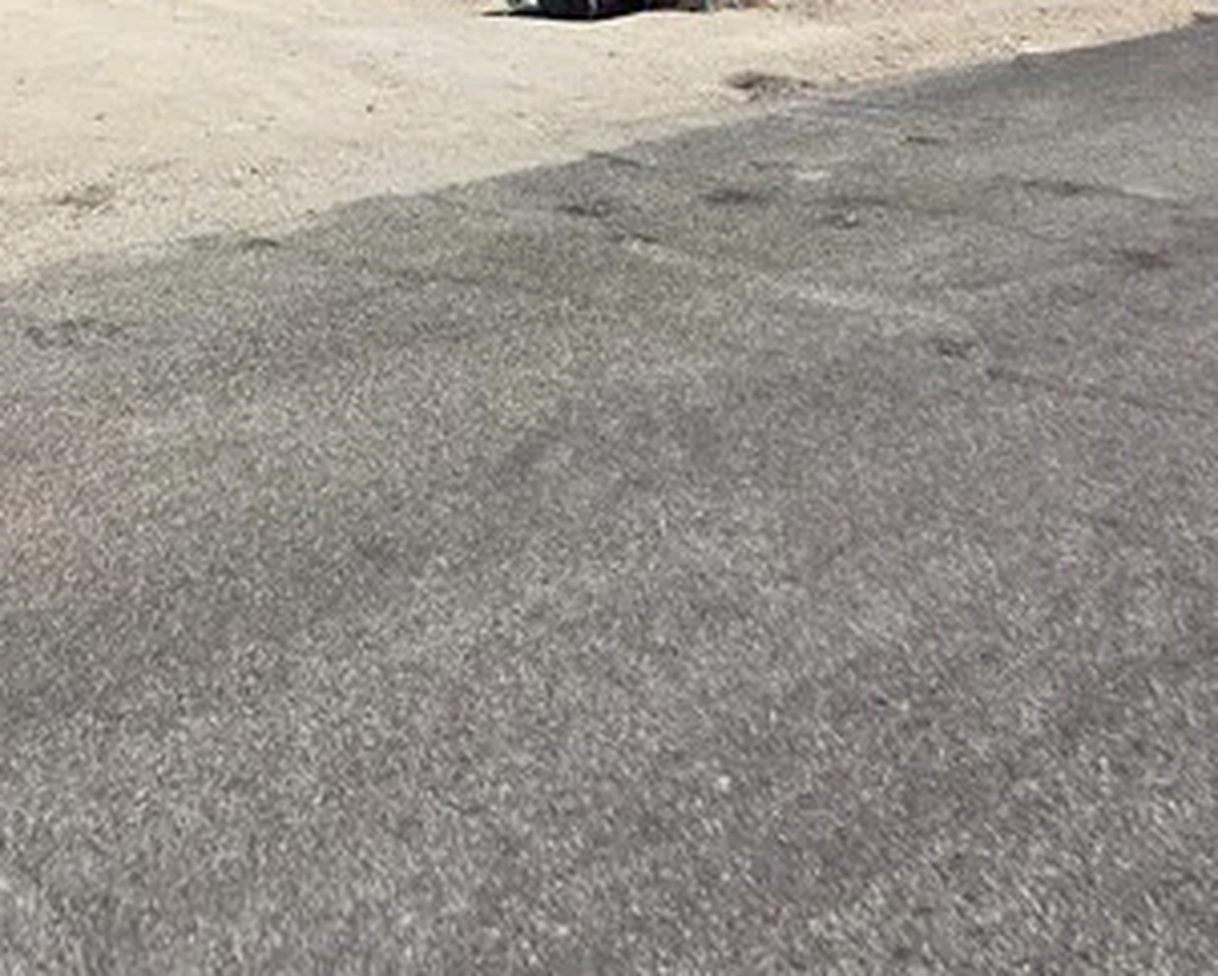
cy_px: -375
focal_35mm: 43
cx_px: -52
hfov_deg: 37.4
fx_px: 1551
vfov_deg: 27.5
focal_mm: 2.2
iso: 40
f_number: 1.9
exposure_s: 1/2186
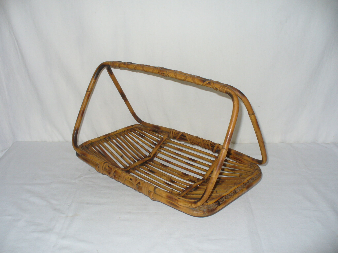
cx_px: 169
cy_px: 126
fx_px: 361
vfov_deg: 38.7
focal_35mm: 37
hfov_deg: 50.1
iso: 100
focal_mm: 6.1
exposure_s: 1/30
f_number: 2.8
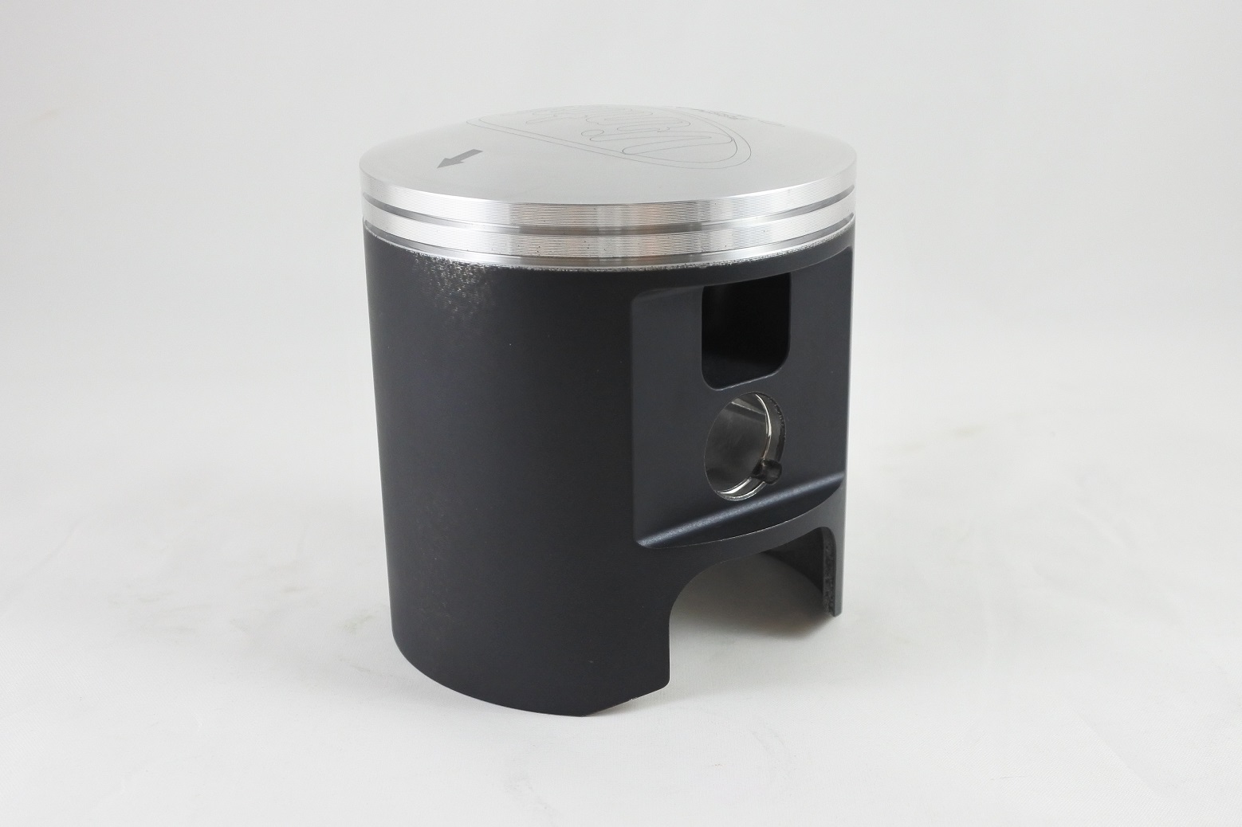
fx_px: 1207
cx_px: 621
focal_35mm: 35
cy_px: 414
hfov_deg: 54.4
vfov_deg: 37.8
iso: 500
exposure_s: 1/125
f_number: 4
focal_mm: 13.1
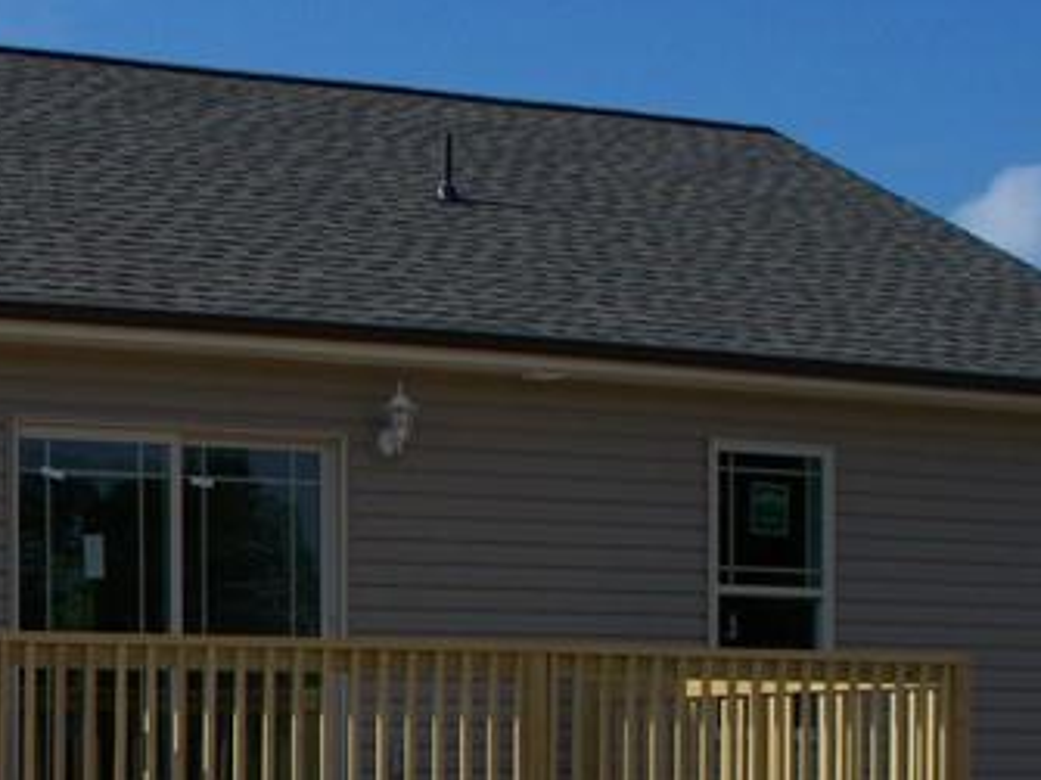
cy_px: 864
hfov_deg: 17.3
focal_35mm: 110
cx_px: -99
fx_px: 3307
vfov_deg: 13.2
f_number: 5
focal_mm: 7.54
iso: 64
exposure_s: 1/640
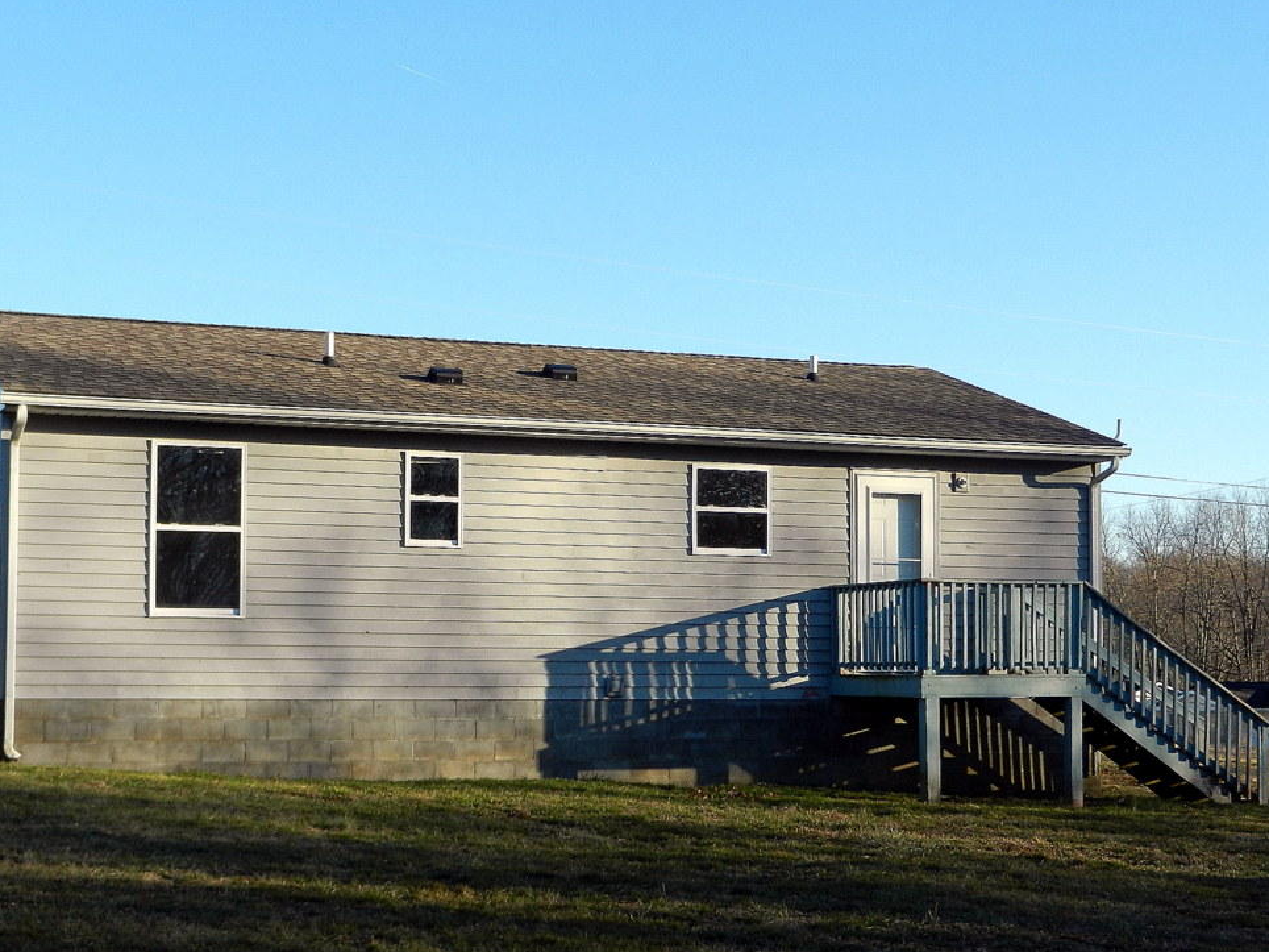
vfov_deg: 26.1
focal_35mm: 56
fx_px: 2053
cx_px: 534
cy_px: 546
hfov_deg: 34.3
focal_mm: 8.2
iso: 160
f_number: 4.2
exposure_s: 1/500
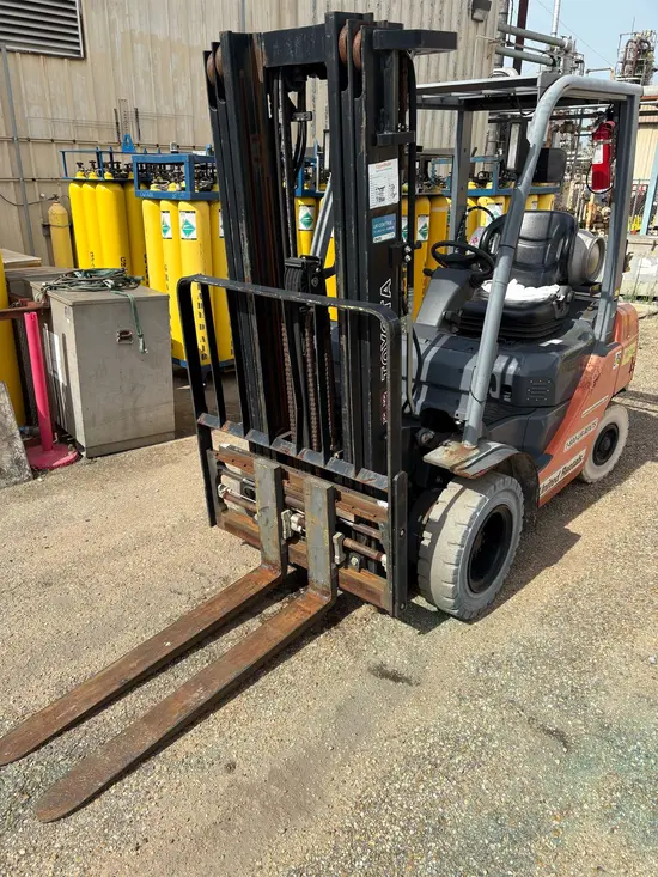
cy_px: 438
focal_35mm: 26
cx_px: 329
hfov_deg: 53.1
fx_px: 659
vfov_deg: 67.3
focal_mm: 5.96
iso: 50
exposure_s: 1/2747
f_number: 1.6
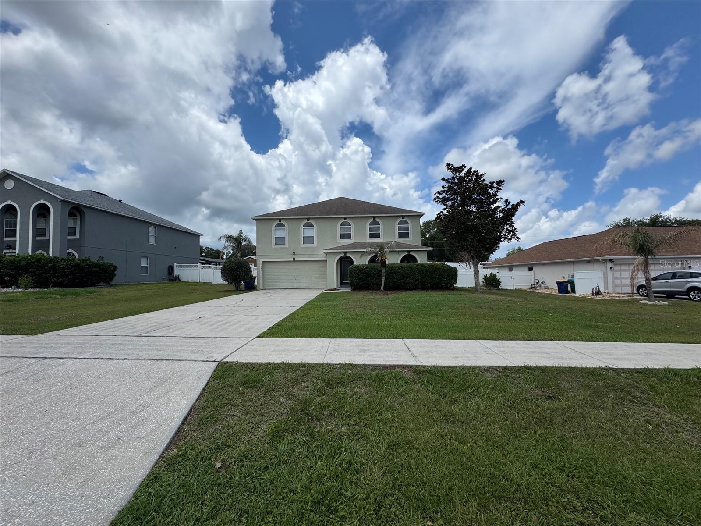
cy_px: 263
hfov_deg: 102.1
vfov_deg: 85.7
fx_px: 284
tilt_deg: +0.5
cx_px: 350
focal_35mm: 14
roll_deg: +1.1
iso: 50
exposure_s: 1/2770
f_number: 2.2
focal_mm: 2.22
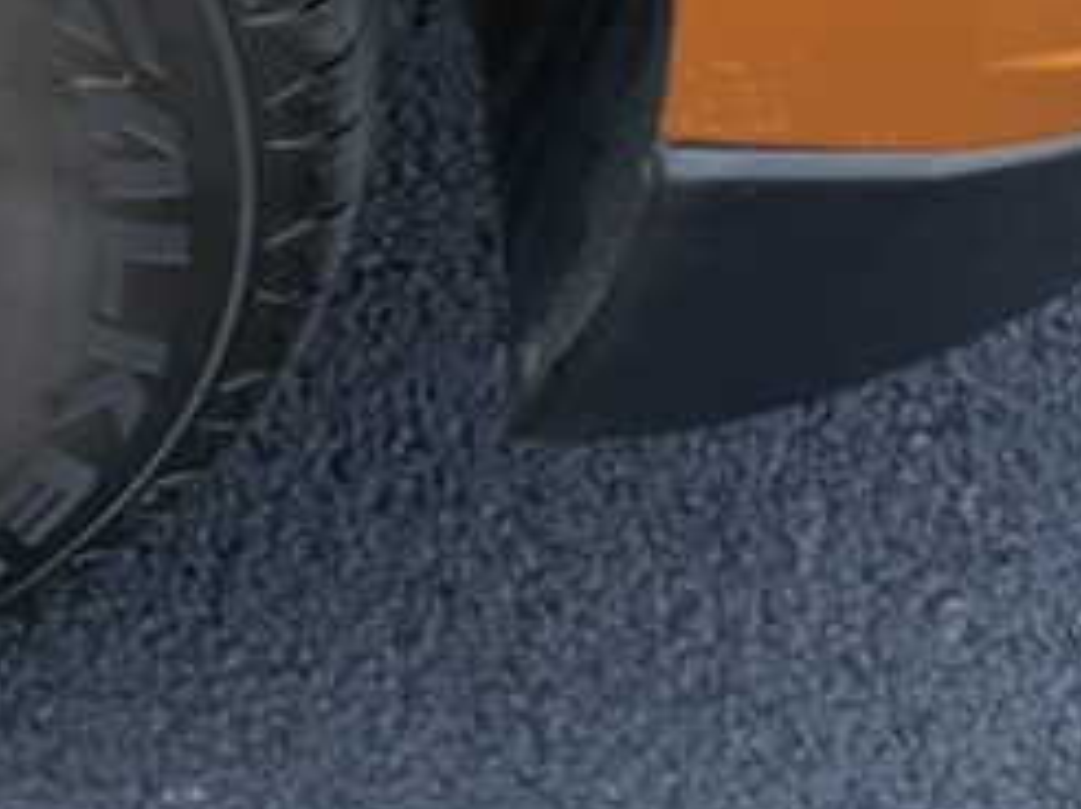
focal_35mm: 100
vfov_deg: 14.5
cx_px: -650
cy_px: -44
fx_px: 3120
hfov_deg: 17.3
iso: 80
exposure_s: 1/222
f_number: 1.78
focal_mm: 6.76
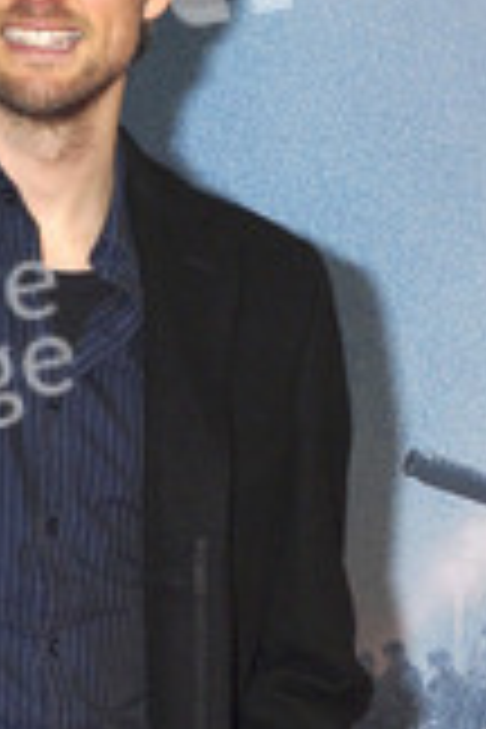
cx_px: -25
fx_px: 5265
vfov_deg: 7.9
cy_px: 594
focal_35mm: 260
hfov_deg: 5.3
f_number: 5.6
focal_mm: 50
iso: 800
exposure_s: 1/400
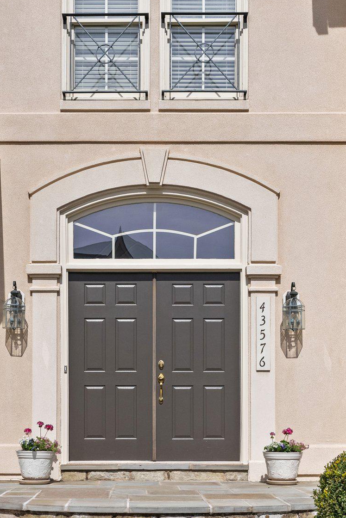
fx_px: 692
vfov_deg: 41.1
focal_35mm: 48
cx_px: 154
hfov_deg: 28.1
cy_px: 275
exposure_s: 1/3200
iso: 640
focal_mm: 35
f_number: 8
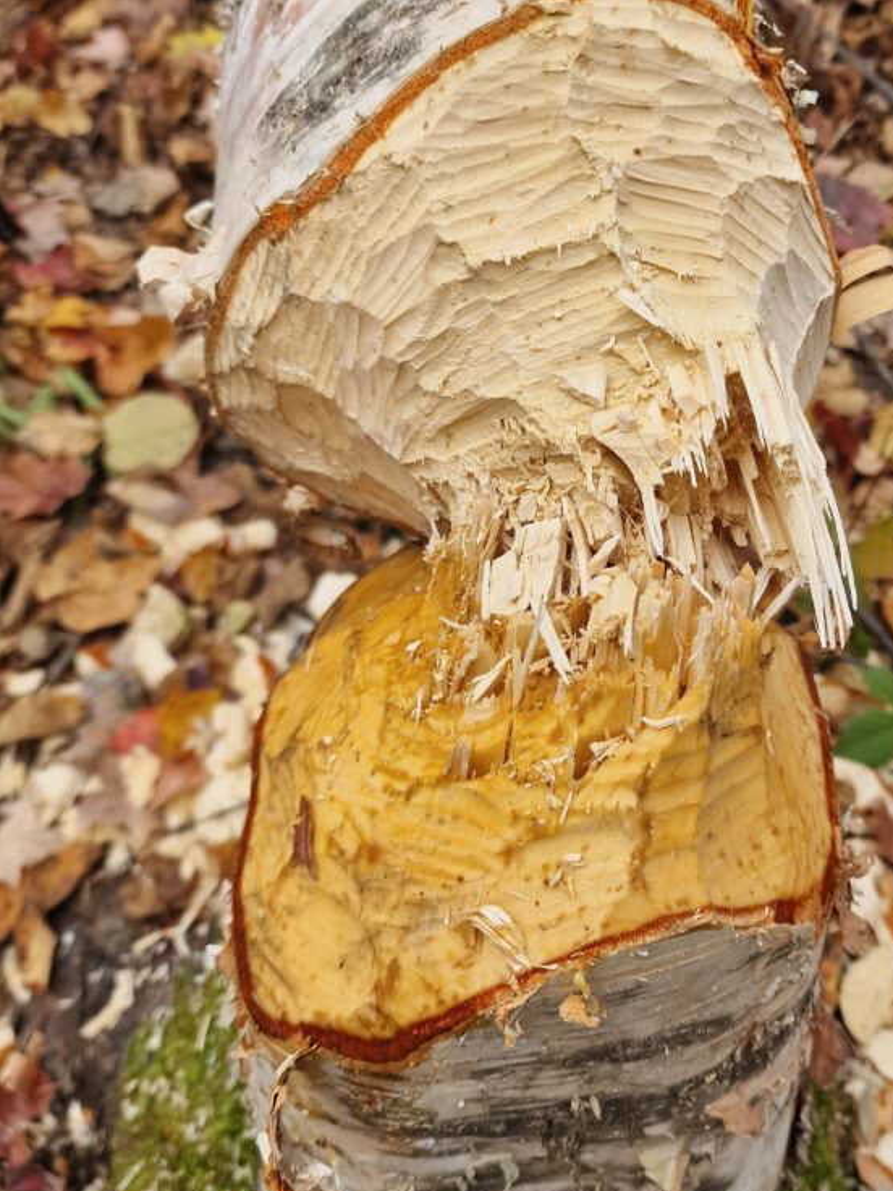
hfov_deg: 43.9
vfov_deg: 56.7
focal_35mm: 32
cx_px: 542
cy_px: 529
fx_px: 1101
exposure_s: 1/253
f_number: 1.8
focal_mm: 6.4
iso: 50
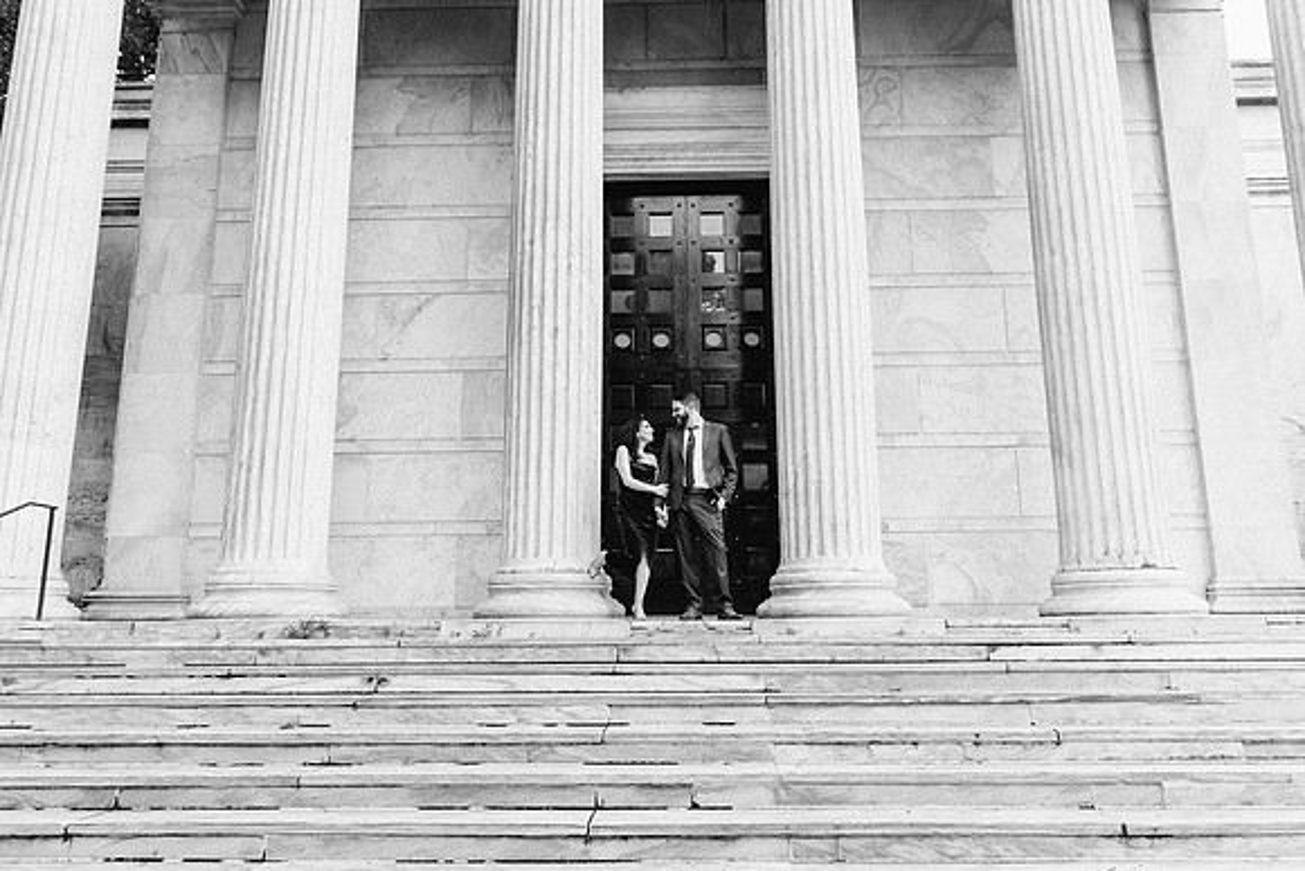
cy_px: 437
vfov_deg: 51.0
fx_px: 913
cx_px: 668
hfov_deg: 71.1
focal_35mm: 25
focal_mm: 24
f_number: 3.5
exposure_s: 1/500
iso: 800
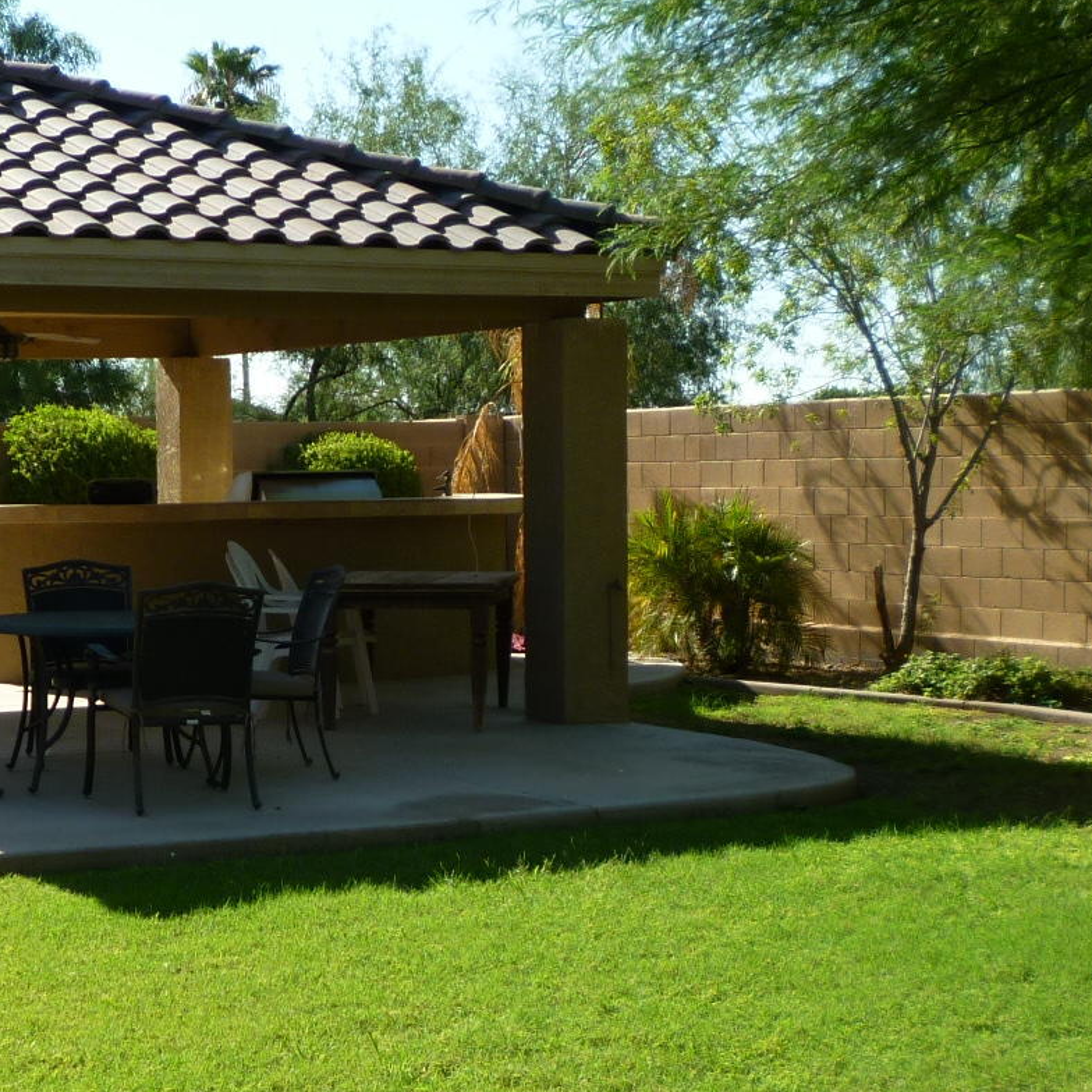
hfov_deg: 25.5
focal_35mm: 67
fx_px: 2391
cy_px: 749
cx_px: 311
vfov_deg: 25.6
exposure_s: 1/500
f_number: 3.3
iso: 80
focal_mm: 5.2
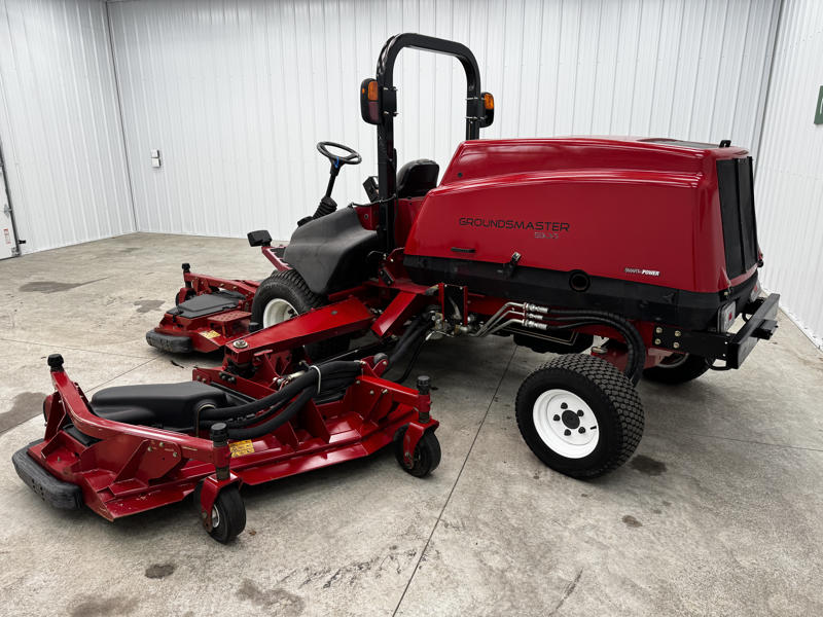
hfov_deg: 71.6
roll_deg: -0.2
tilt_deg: -17.5
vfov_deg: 56.8
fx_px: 571
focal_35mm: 24
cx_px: 412
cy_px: 308
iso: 100
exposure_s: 1/120
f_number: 1.78
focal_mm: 6.76
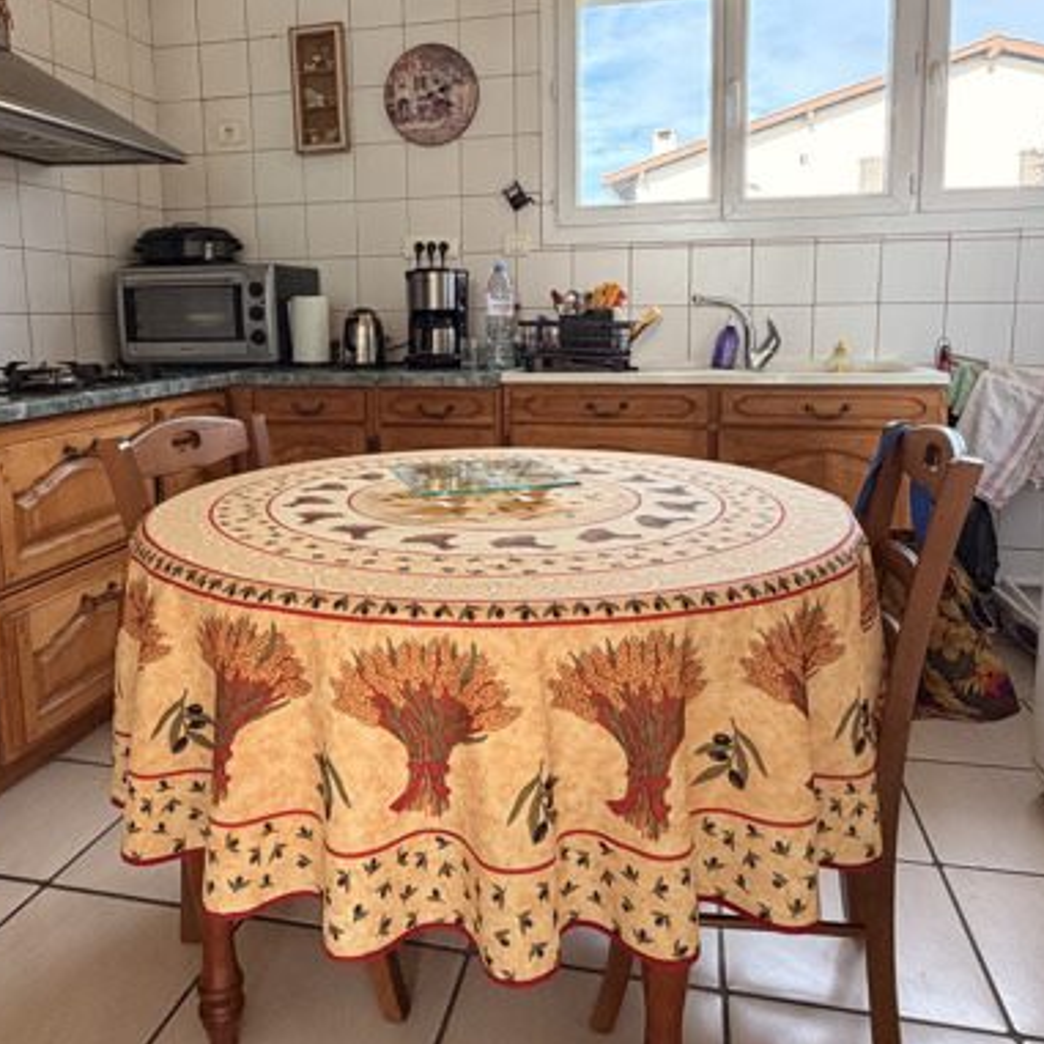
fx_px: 887
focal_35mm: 26
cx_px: 488
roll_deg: +0.9
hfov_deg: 60.9
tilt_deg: -7.6
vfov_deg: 60.5
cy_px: 425
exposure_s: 1/121
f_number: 2.2
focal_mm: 2.22
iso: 200
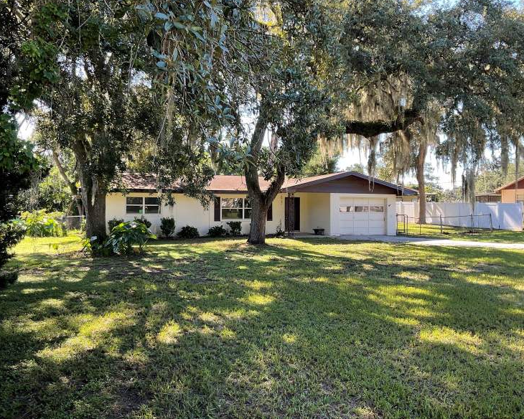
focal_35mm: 31
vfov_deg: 47.1
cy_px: 207
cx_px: 271
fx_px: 481
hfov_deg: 57.2
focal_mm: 3
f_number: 1.8
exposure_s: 1/122
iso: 16
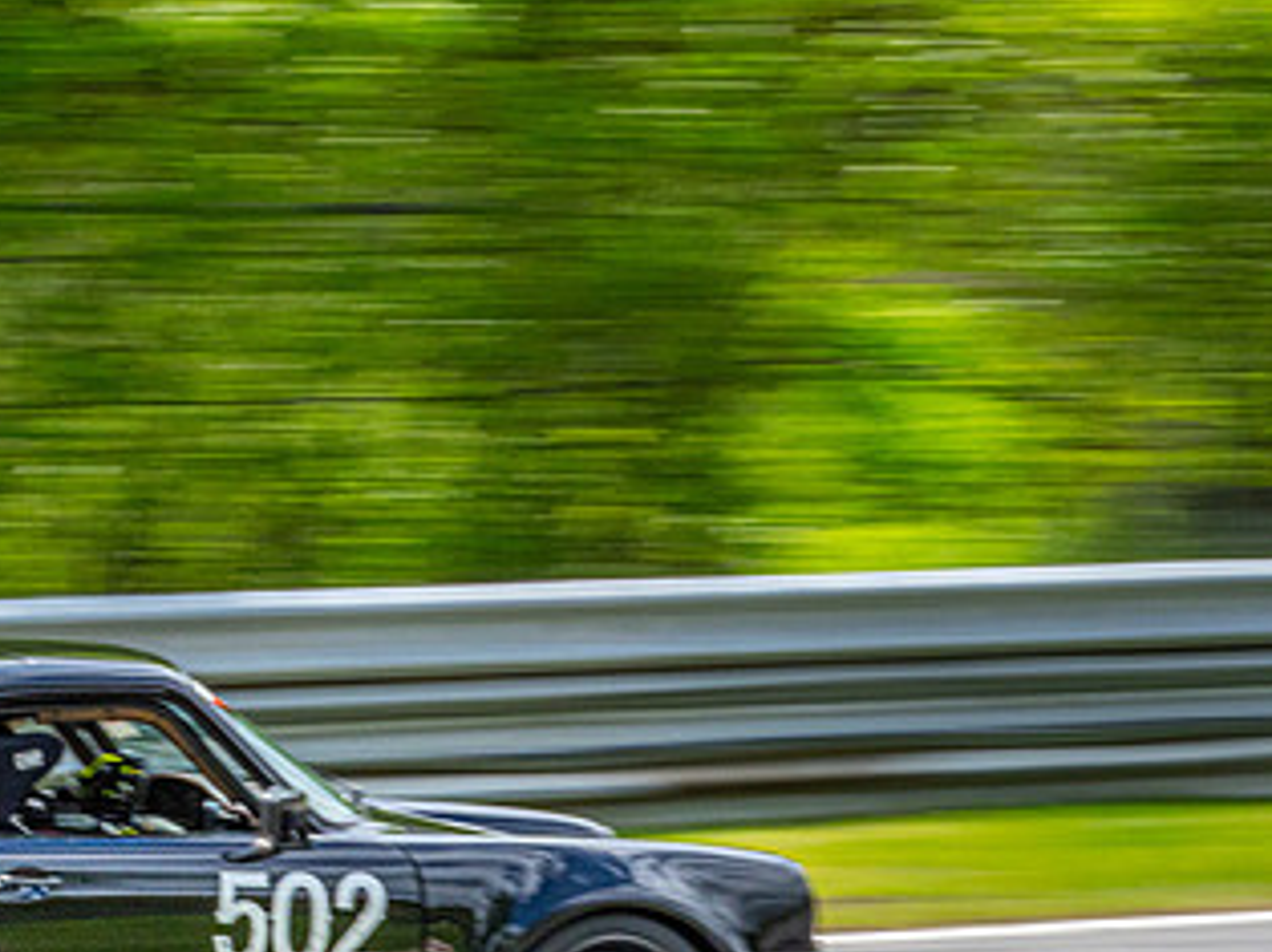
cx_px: 105
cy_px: 731
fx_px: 6793
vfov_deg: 8.0
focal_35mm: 185
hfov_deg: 10.6
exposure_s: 1/125
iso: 320
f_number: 22
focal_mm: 50
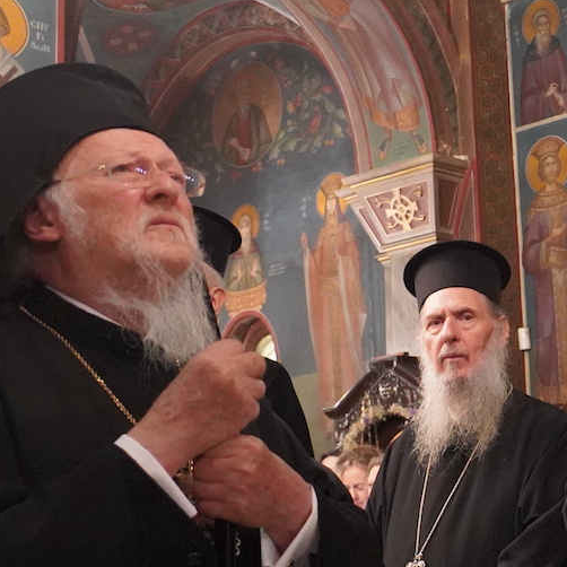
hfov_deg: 19.1
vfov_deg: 22.2
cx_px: 883
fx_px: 1445
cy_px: 296
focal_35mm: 78
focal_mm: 24
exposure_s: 1/160
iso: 12800
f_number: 4
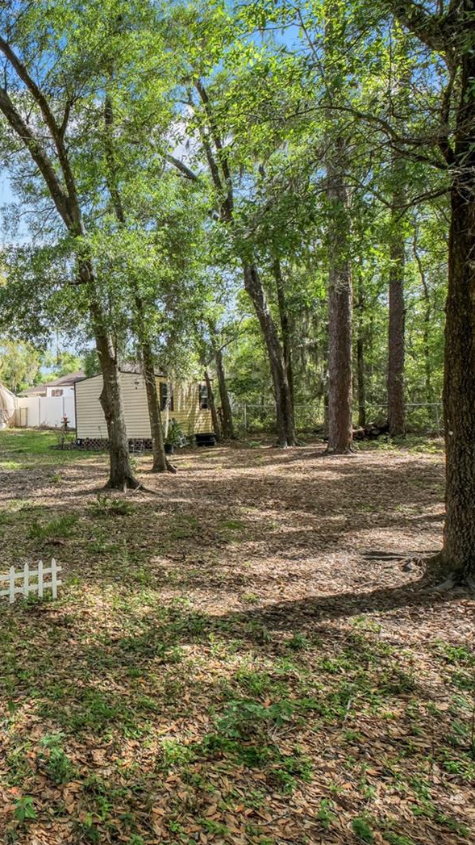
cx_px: -43
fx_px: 537
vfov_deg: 76.3
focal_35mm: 24
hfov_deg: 39.4
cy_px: 429
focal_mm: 10
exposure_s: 1/60
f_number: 8
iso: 320
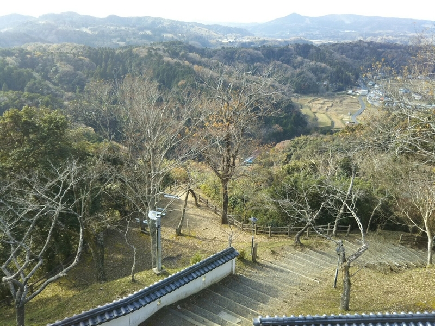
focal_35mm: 30
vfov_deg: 46.8
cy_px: 163
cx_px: 218
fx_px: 377
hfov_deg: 60.0
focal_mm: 4
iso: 25
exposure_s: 1/194
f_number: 2.2
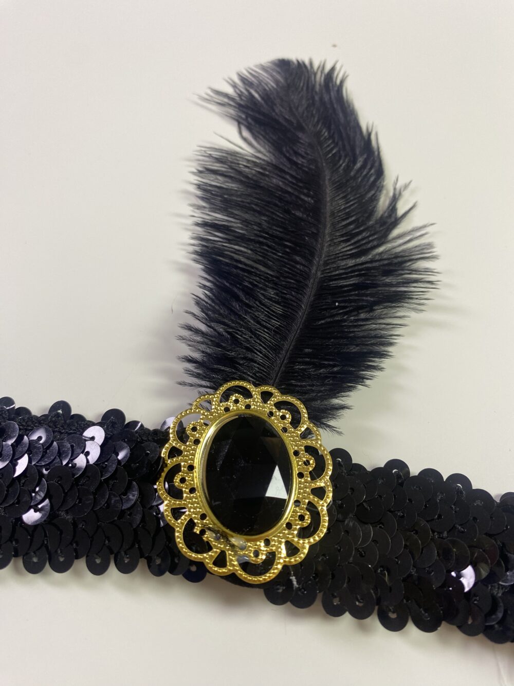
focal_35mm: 25
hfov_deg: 54.9
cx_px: 257
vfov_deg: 69.4
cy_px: 343
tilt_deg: -61.3
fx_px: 495
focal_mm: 4.25
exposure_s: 1/100
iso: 64
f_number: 1.8
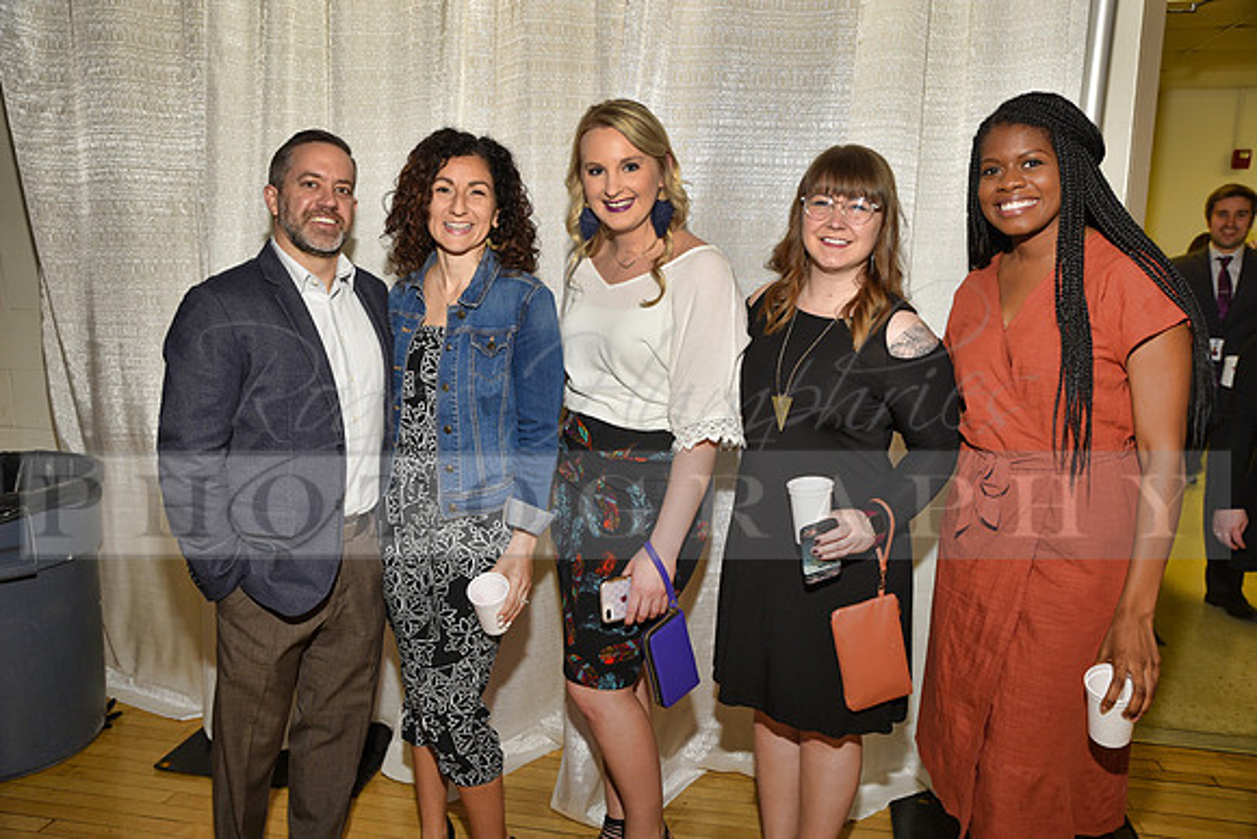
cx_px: 628
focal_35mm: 29
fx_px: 1013
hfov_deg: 63.6
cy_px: 420
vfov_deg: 45.0
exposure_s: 1/60
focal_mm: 29
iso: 200
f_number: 5
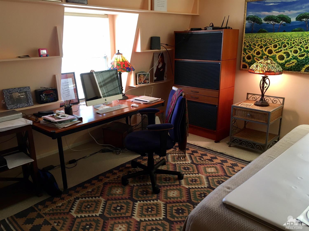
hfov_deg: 61.7
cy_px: 116
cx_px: 154
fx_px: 259
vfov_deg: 48.2
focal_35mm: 29
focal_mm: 4.15
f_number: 2.2
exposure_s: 1/30
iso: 80
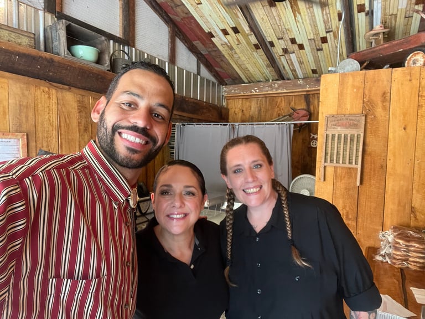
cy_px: 160
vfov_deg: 58.9
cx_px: 212
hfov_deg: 73.9
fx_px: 282
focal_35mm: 23
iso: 200
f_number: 2.2
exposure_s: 1/60
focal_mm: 2.71
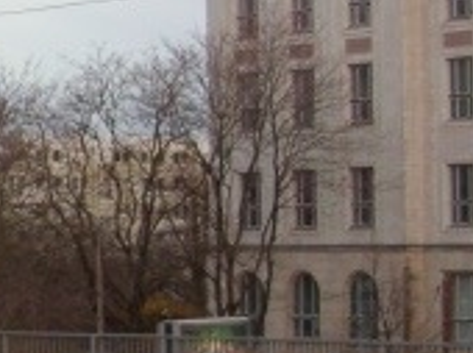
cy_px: 250
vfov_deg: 8.3
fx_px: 2442
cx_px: -573
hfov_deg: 10.0
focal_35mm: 179
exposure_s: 1/36
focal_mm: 6.3
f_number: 2.8
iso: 50
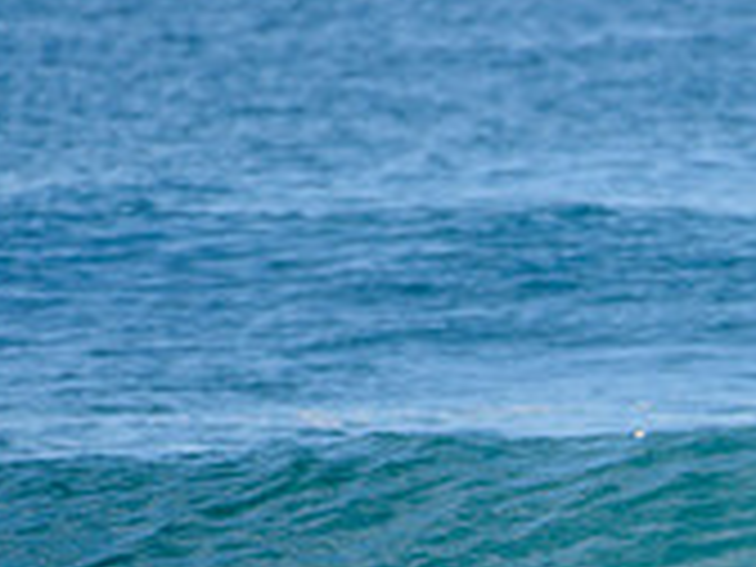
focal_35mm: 1658
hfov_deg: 1.2
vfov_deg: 0.9
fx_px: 36210
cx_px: 810
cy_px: 659
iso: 125
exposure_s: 1/1600
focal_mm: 500
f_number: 5.6
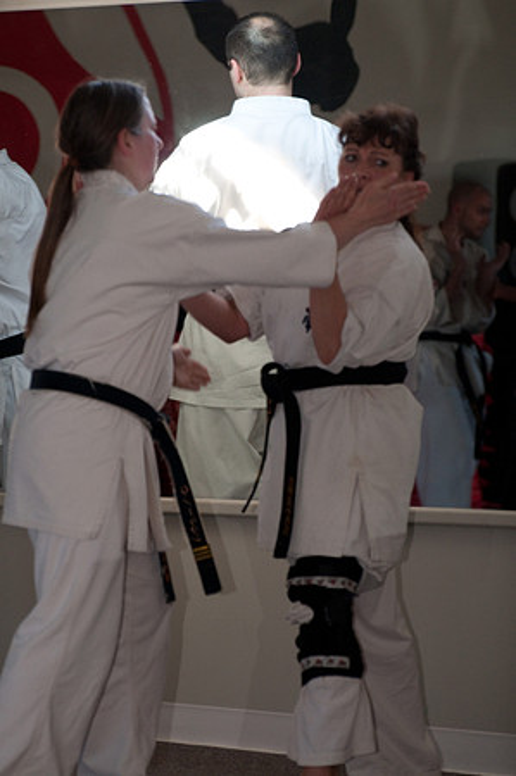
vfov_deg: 8.1
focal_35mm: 255
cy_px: 388
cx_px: 258
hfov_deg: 5.4
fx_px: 5495
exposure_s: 1/200
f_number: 5
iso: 800
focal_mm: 170
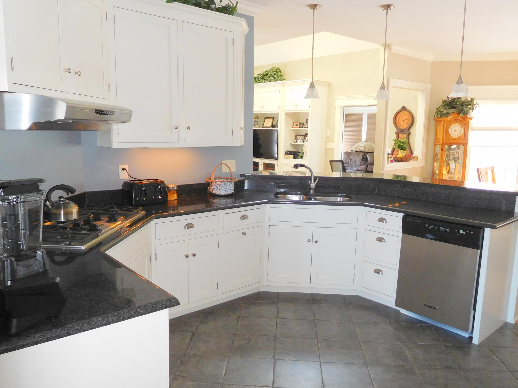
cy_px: 194
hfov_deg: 69.4
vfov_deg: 54.9
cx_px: 259
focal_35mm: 25
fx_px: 374
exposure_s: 1/30
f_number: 3.4
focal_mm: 4.5
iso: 360
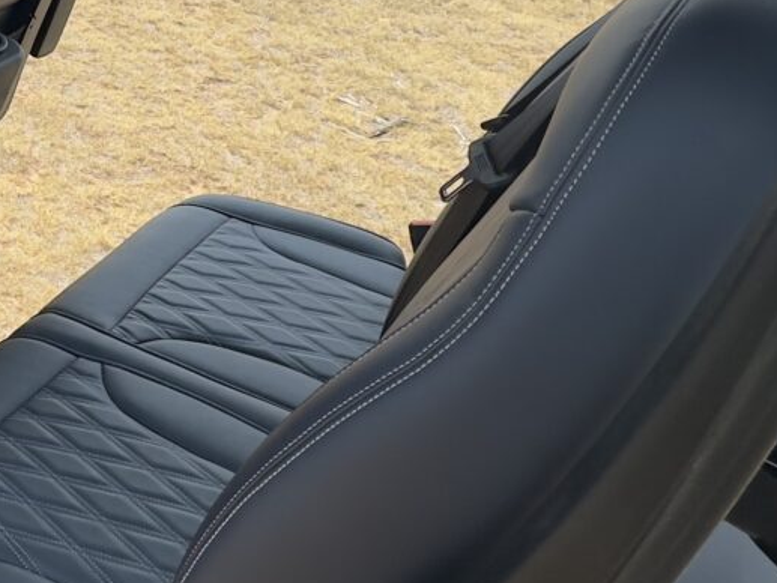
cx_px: -200
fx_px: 1167
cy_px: 63
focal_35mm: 52
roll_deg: -4.7
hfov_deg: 30.2
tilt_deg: -19.6
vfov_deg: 27.1
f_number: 2.2
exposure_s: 1/1171
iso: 50
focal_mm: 2.22
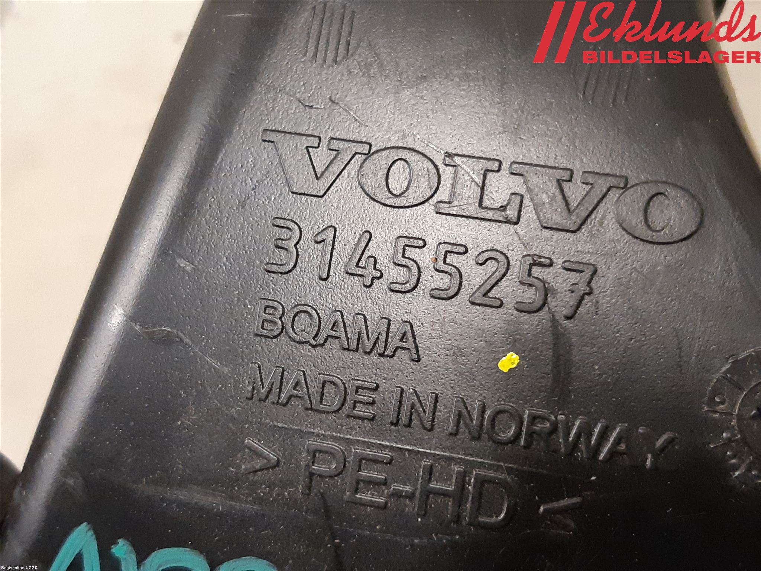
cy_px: 286
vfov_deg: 53.1
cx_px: 380
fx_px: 572
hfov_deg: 67.3
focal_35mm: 26
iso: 320
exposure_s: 1/50
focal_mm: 3.93
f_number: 1.7
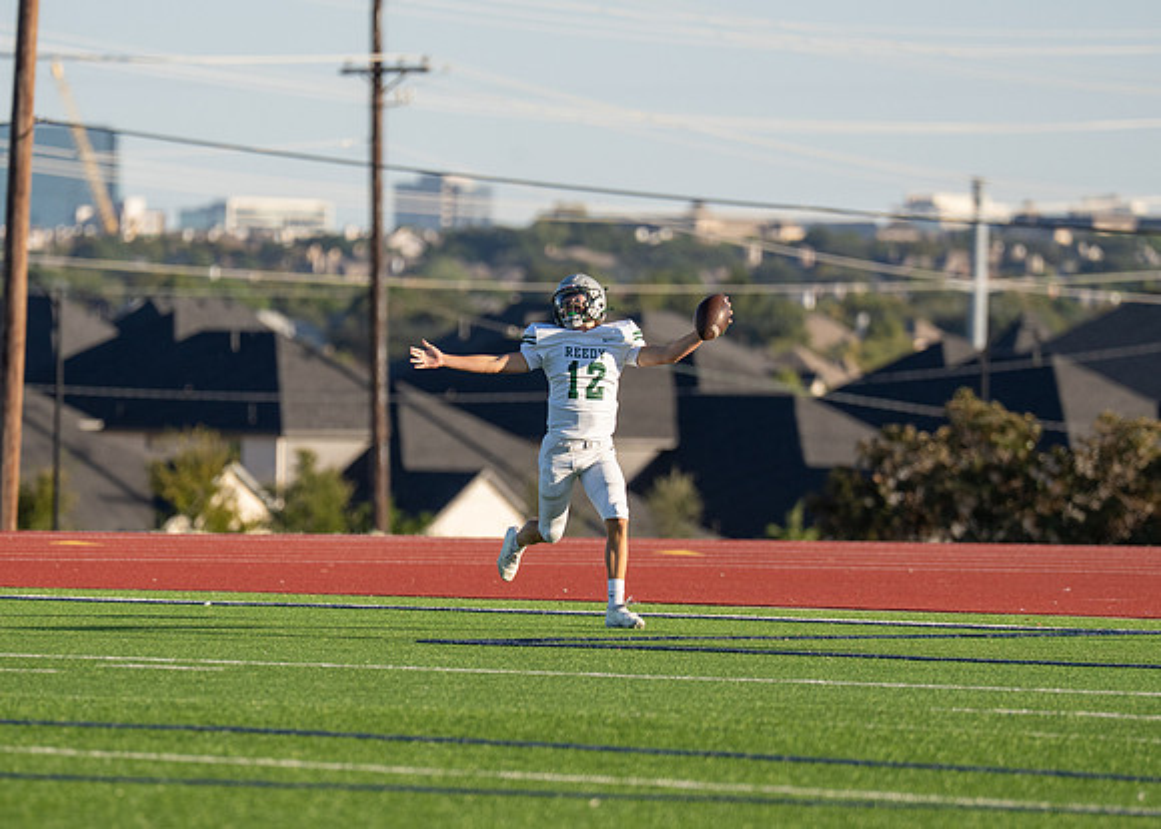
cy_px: 474
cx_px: 519
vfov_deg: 4.0
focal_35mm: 358
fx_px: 11791
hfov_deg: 5.6
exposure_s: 1/3200
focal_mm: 200
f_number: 2.8
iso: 160
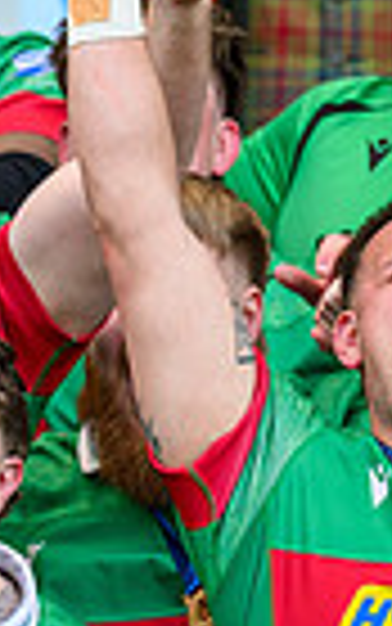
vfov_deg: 1.2
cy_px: 241
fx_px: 28994
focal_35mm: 1698
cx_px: -789
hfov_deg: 0.8
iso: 1000
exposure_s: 1/640
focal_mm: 400
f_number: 4.5
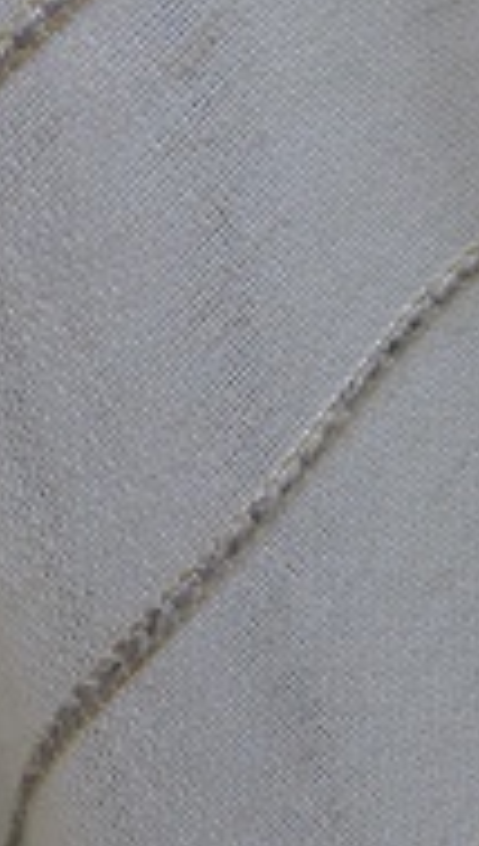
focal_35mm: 69
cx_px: 846
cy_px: 309
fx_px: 1550
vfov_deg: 30.4
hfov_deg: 15.3
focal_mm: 5.4
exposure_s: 1/60
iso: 125
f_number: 2.8
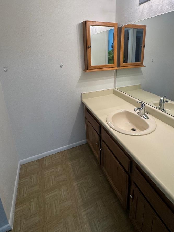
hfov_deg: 68.5
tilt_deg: -16.0
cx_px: 97
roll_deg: +1.3
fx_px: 127
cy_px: 86
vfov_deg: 82.9
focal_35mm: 19
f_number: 2.2
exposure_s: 1/120
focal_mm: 2.22
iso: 125
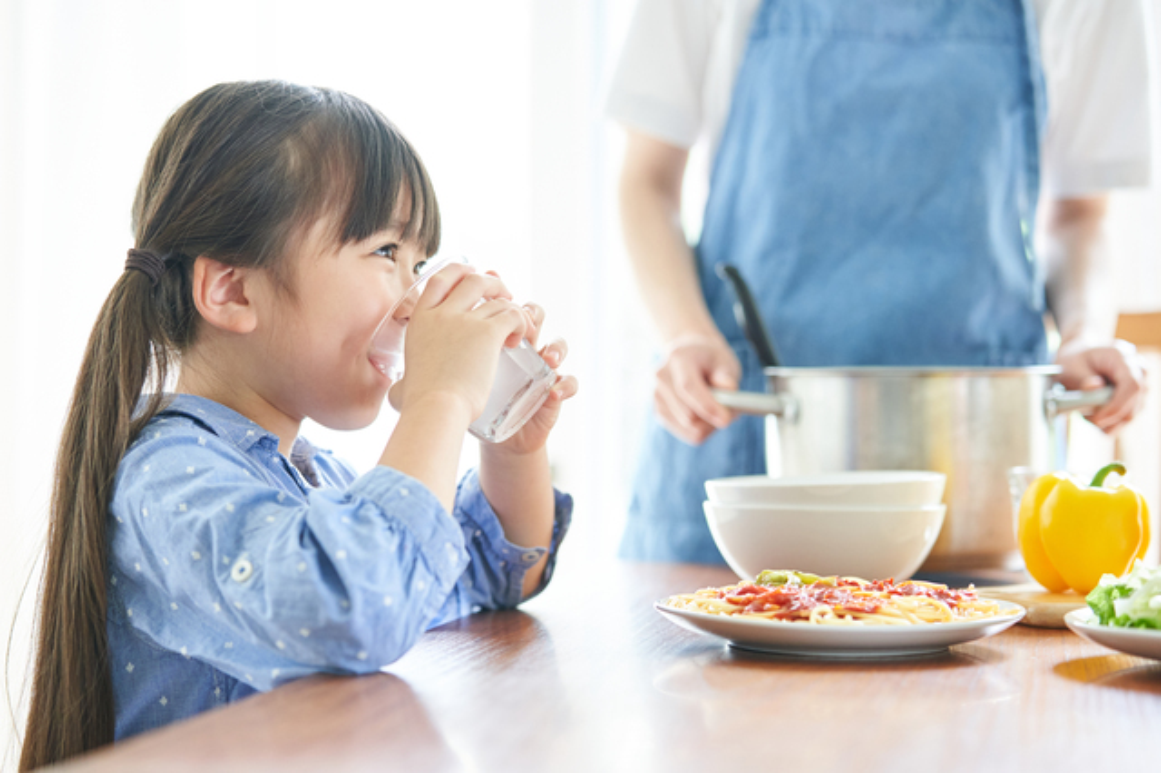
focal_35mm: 70
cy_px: 386
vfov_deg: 19.4
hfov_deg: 28.9
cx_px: 580
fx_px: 2256
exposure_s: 1/160
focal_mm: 70
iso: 1600
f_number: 3.2
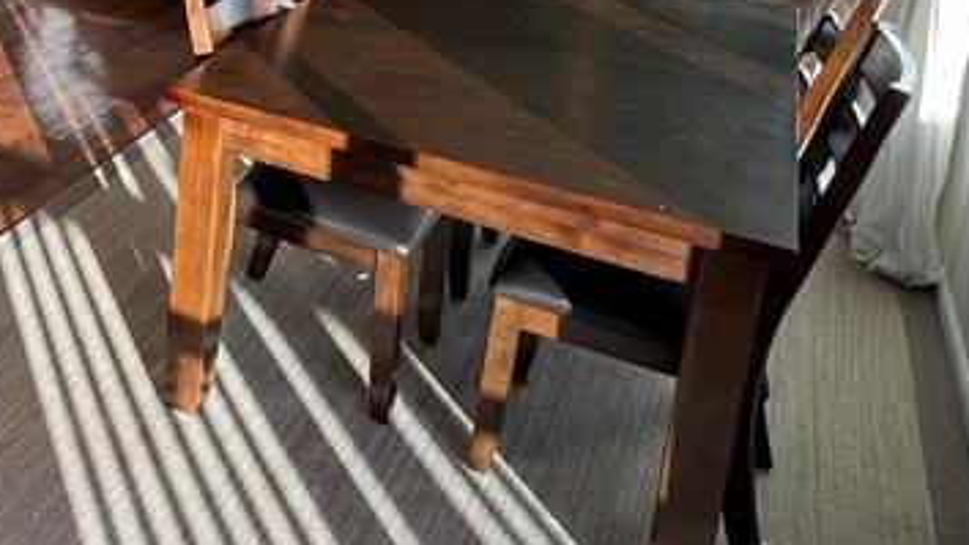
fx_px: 1053
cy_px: -103
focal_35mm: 41
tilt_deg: -11.7
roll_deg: -2.1
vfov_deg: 26.0
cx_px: -63
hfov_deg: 41.0
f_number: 1.8
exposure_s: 1/120
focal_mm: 1.57
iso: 32
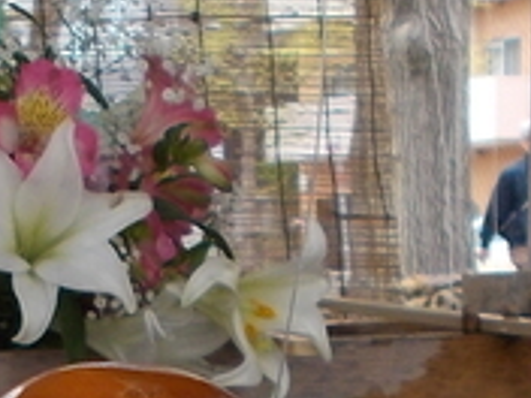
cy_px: 446
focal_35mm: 205
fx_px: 3145
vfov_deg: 7.2
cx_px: -21
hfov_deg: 9.6
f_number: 3.4
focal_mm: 5.3
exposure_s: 1/50
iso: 80
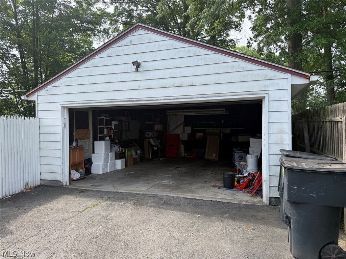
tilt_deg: -0.5
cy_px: 130
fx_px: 240
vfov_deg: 56.8
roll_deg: +0.9
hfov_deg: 71.6
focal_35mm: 24
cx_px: 173
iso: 80
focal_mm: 6.76
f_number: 1.78
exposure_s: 1/1493
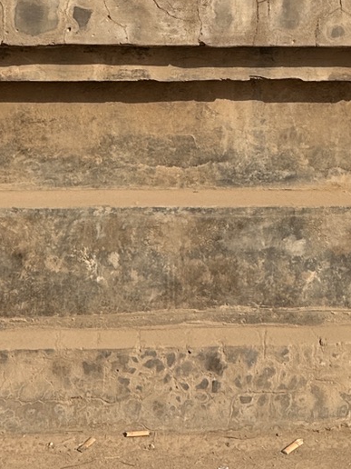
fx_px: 1257
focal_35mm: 93
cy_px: -135
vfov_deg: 19.5
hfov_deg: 15.9
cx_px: 198
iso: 80
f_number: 1.78
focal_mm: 6.86
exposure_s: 1/4184
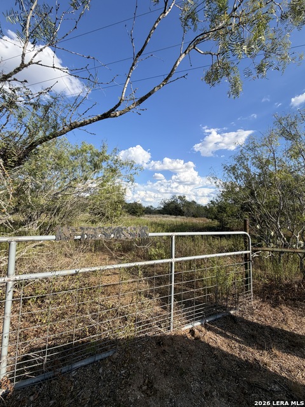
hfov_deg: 85.7
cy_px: 204
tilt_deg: +0.8
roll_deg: -1.1
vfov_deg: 102.1
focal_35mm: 14
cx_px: 152
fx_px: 164
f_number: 2.2
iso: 32
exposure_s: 1/770
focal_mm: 2.22
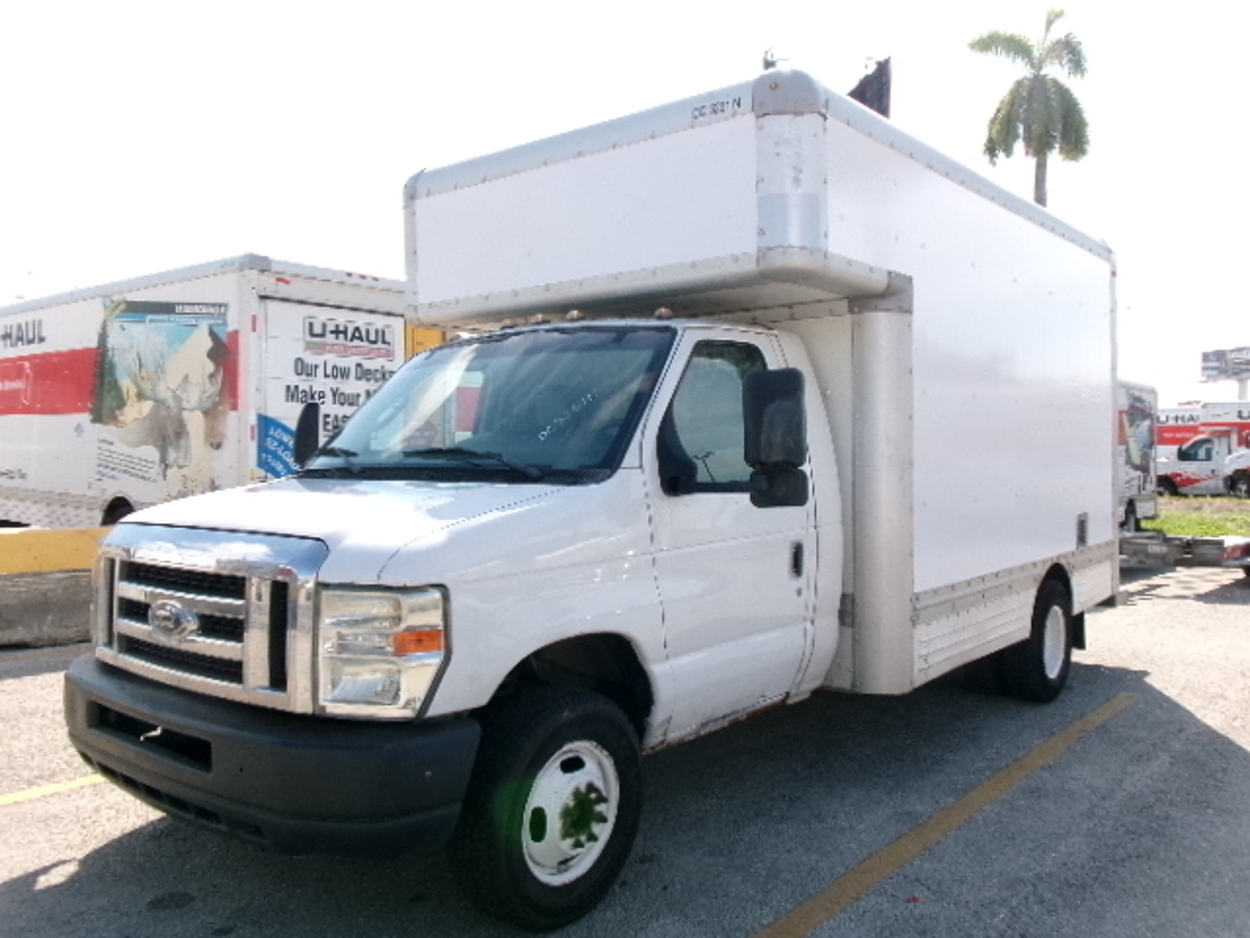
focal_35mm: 28
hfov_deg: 63.4
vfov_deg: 49.7
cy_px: 469
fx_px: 1011
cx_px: 625
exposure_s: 1/70
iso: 100
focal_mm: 5.1
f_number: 10.8
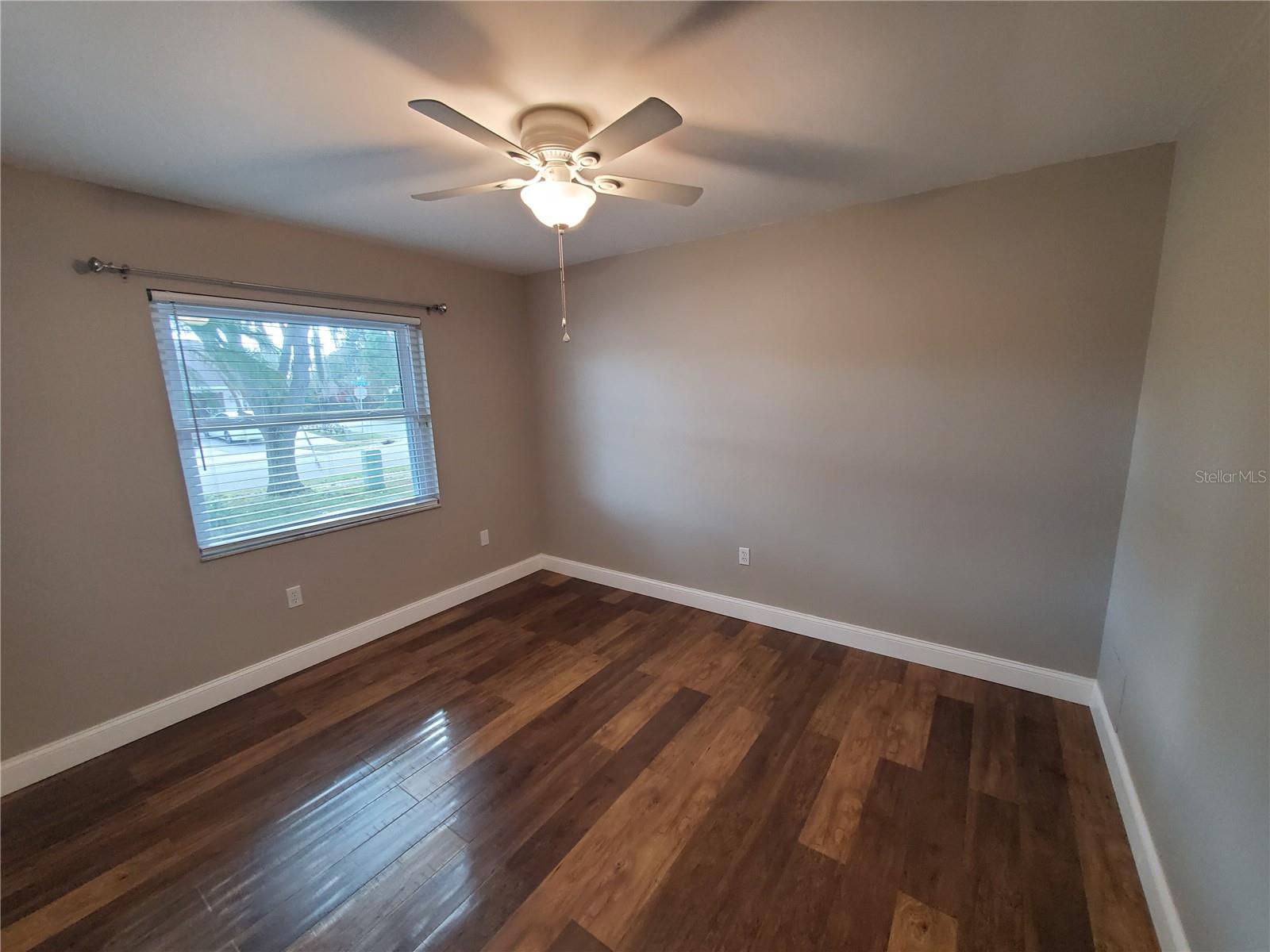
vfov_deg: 89.9
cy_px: 476
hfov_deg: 106.2
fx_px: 477
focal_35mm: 13
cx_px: 635
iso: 400
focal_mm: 1.8
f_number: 2.2
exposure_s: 1/59
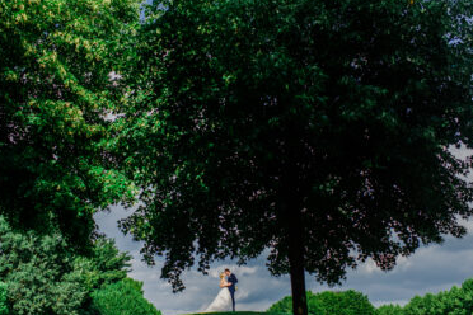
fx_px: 486
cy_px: 160
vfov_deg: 35.9
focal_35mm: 37
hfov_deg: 51.9
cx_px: 233
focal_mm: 35
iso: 160
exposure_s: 1/4000
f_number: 2.5
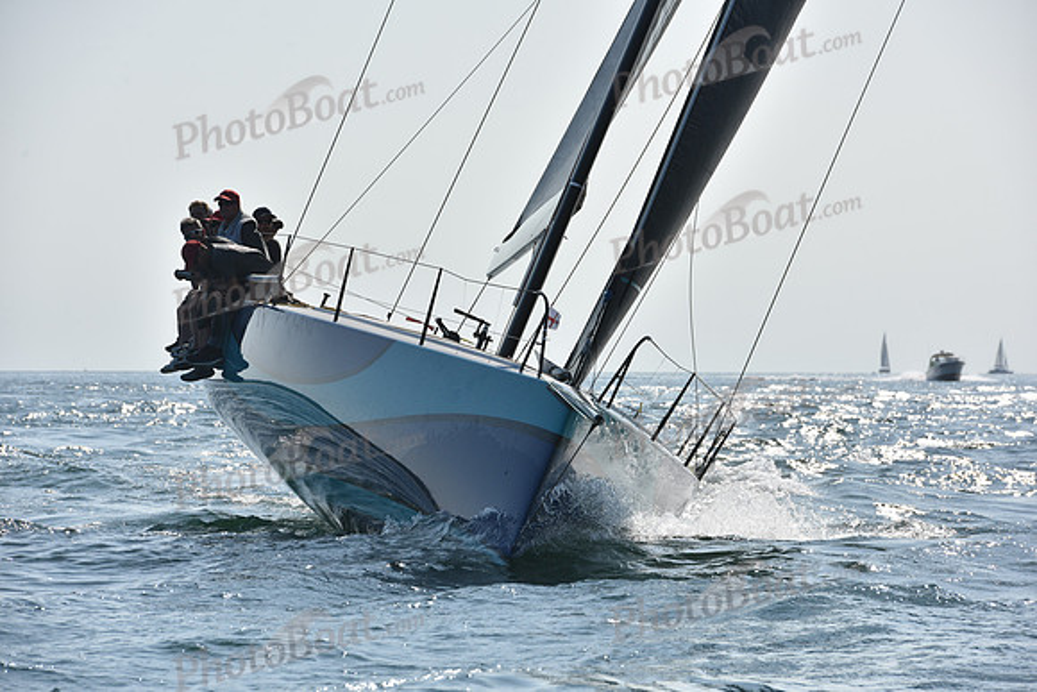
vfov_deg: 6.9
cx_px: 518
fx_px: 5762
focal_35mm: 200
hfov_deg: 10.3
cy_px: 346
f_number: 10
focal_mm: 200
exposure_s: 1/1250
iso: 320
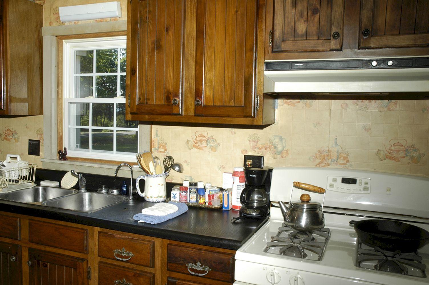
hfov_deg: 53.2
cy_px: 142
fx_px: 429
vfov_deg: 36.8
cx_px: 214
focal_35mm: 36
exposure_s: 1/80
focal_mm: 24
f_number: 11
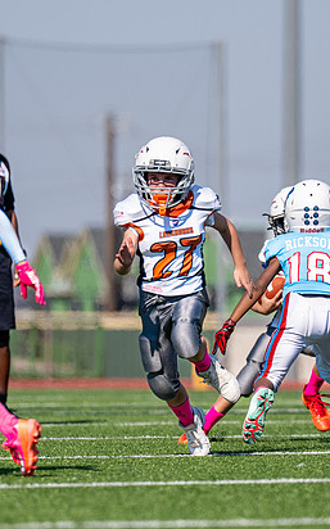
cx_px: 323
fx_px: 7608
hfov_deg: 2.5
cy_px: 271
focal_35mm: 528
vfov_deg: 4.0
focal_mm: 200
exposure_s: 1/3200
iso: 100
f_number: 2.8
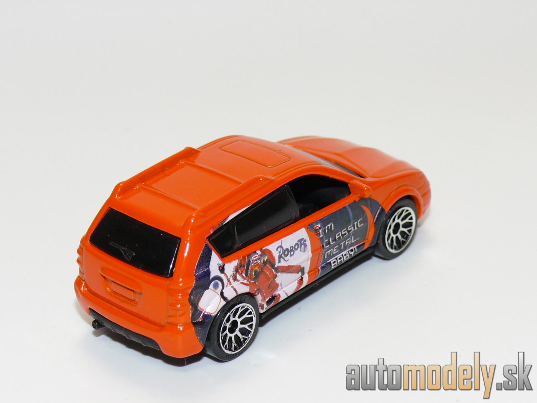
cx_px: 268
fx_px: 1582
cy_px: 202
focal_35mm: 102
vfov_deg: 14.5
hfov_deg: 19.3
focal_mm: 13.3
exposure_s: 1/30
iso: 100
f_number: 4
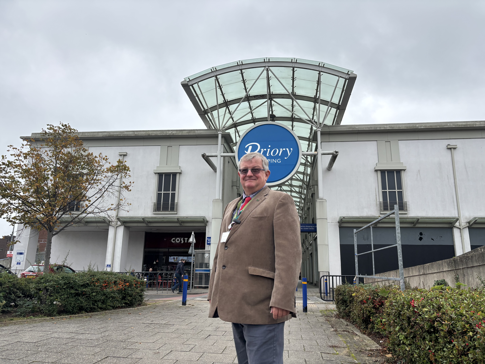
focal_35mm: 26
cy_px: 182
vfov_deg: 53.1
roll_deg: -0.6
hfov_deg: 67.3
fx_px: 364
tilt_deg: +12.9
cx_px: 242
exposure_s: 1/1007
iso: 50
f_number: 1.6
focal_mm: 5.96
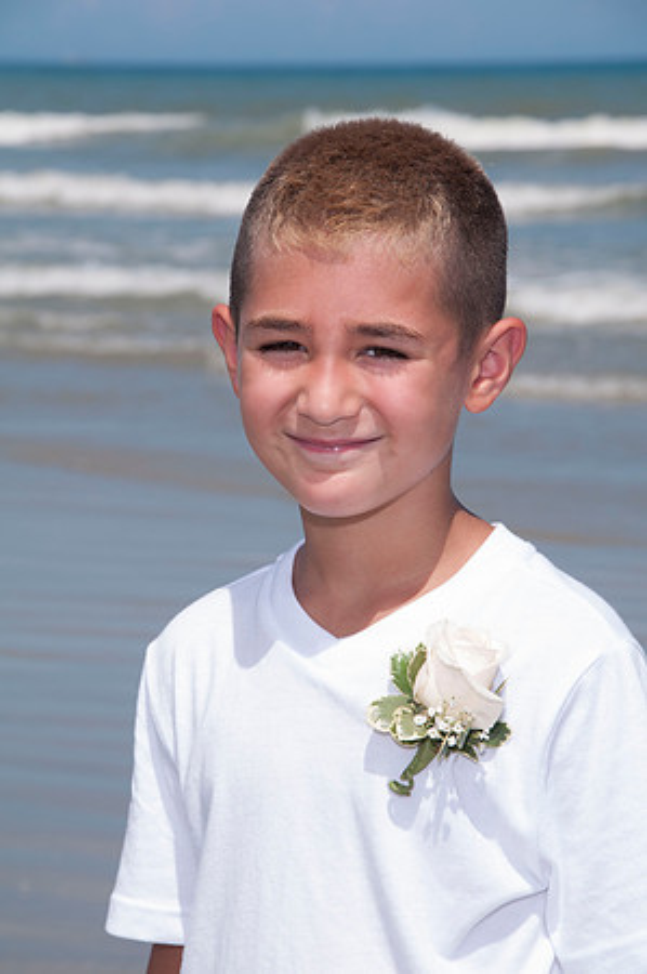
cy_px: 487
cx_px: 324
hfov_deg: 8.7
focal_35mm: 158
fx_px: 4255
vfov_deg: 13.1
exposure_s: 1/250
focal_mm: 105
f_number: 11
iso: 100
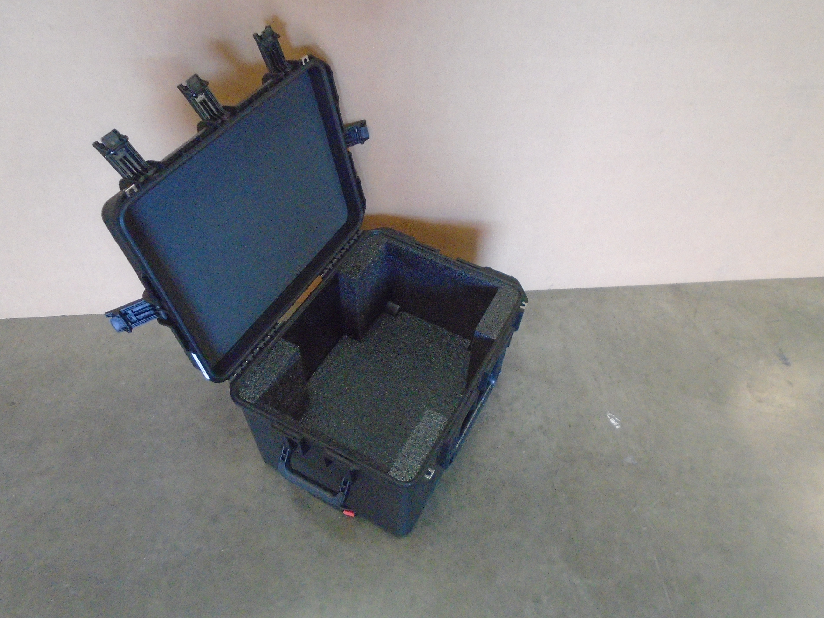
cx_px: 412
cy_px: 309
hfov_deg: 67.3
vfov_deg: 53.1
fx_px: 619
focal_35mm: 26
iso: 800
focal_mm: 4.6
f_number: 3.2
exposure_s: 1/30
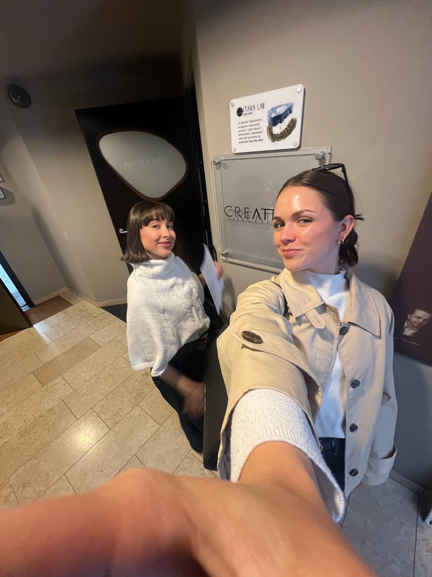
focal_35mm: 13
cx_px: 216
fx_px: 216
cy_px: 288
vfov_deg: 106.2
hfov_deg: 89.9
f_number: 1.8
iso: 200
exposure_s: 1/50
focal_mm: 1.57
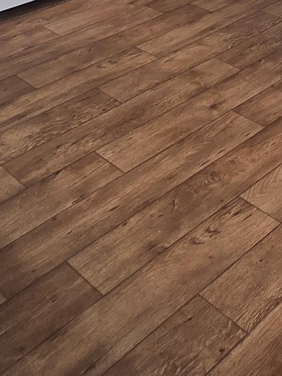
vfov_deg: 27.9
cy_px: -124
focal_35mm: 56
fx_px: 608
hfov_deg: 25.8
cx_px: 210
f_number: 2.2
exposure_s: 1/60
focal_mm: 2.2
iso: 160
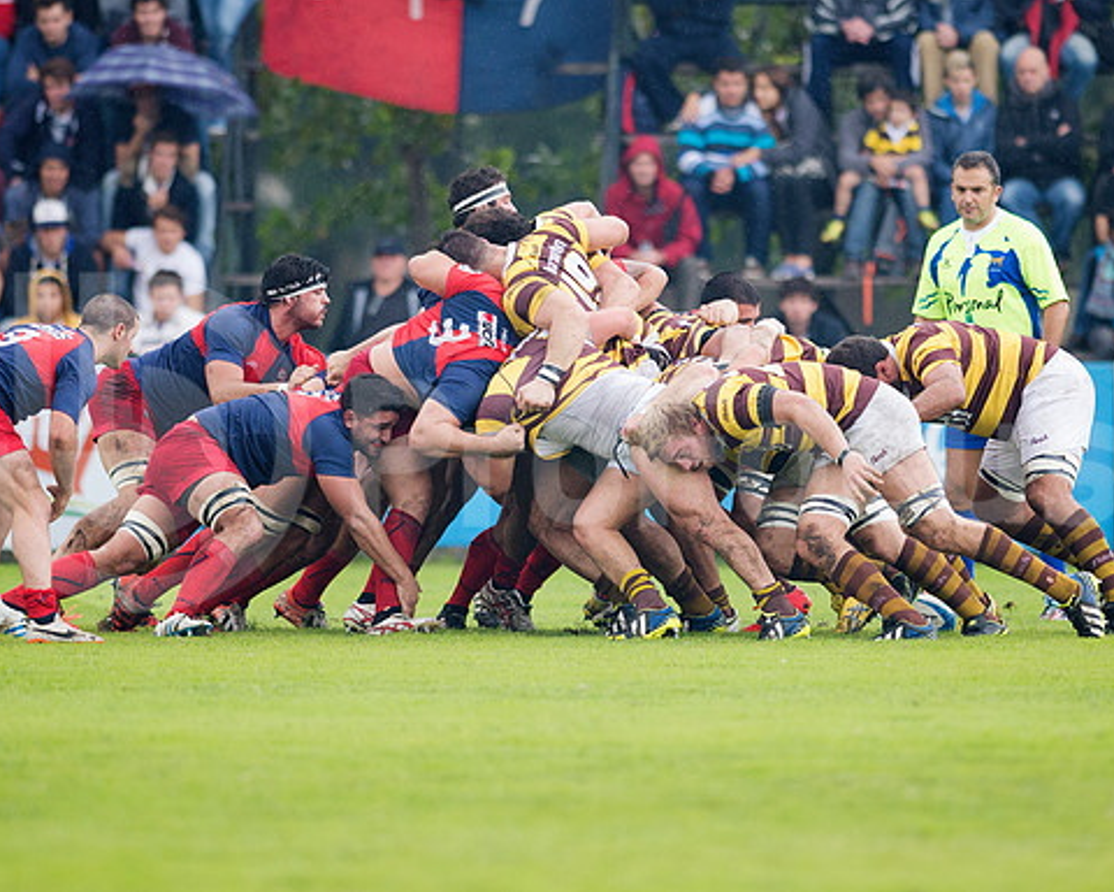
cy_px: 447
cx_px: 538
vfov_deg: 4.6
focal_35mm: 340
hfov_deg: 5.7
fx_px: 11210
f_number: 2.8
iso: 1600
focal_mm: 300
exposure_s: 1/640
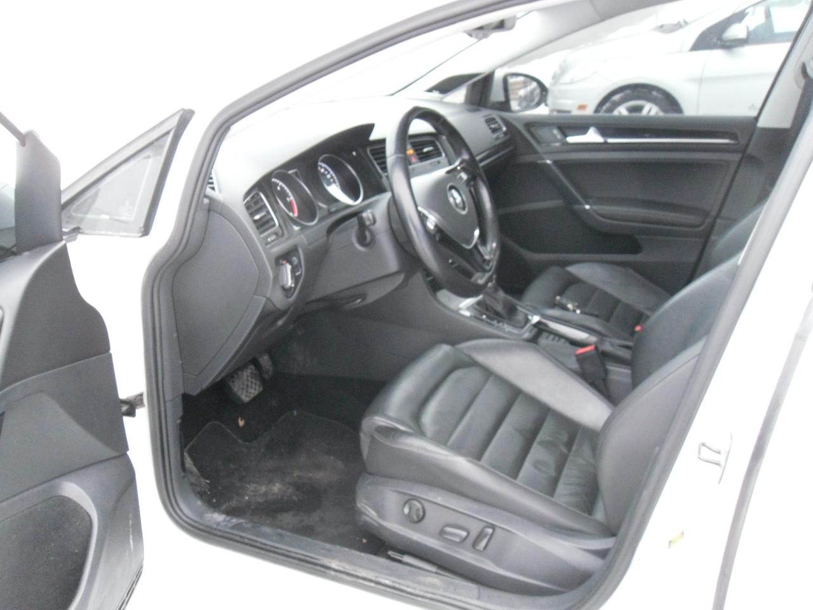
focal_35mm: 35
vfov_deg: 40.7
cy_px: 305
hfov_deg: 52.6
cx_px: 406
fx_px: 822
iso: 400
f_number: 3.5
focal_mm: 6.3
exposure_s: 1/15
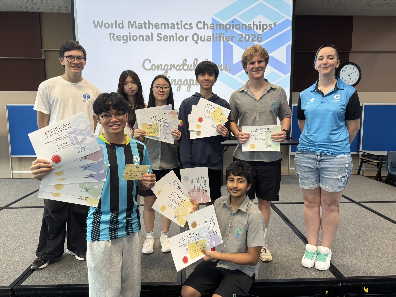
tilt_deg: -6.5
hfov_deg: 71.6
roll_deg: +0.5
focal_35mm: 24
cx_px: 198
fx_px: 275
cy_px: 148
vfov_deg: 56.8
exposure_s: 1/100
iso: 200
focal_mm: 6.76
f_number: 1.78
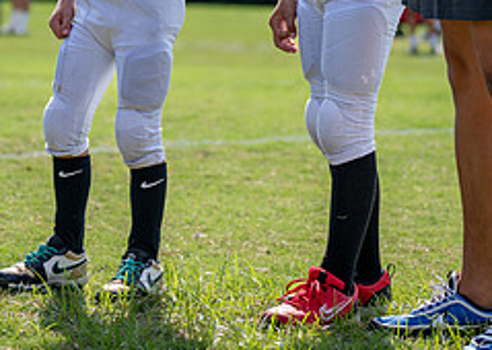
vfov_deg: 7.4
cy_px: -57
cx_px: 242
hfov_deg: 10.5
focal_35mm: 192
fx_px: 2679
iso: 200
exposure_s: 1/2500
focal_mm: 70
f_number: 2.8
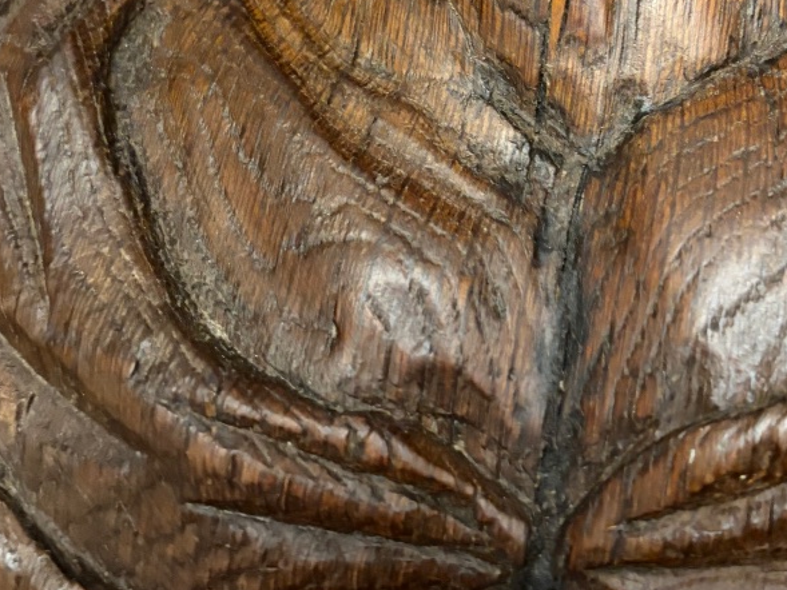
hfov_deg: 36.0
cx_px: 490
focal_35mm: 53
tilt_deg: -79.0
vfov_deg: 26.8
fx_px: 1205
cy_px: 80
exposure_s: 1/25
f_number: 1.6
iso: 640
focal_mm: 5.96
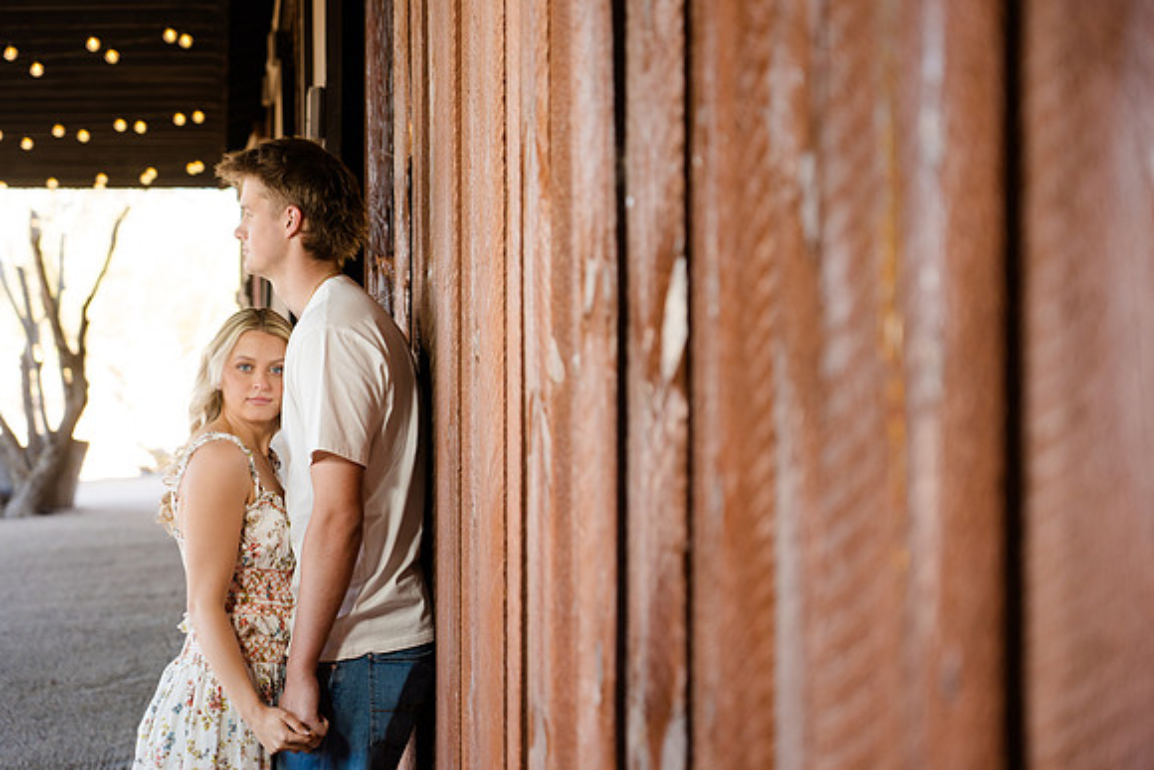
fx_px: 2340
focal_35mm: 73
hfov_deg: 27.7
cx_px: 577
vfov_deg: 18.7
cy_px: 385
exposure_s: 1/200
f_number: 4
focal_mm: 73
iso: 640
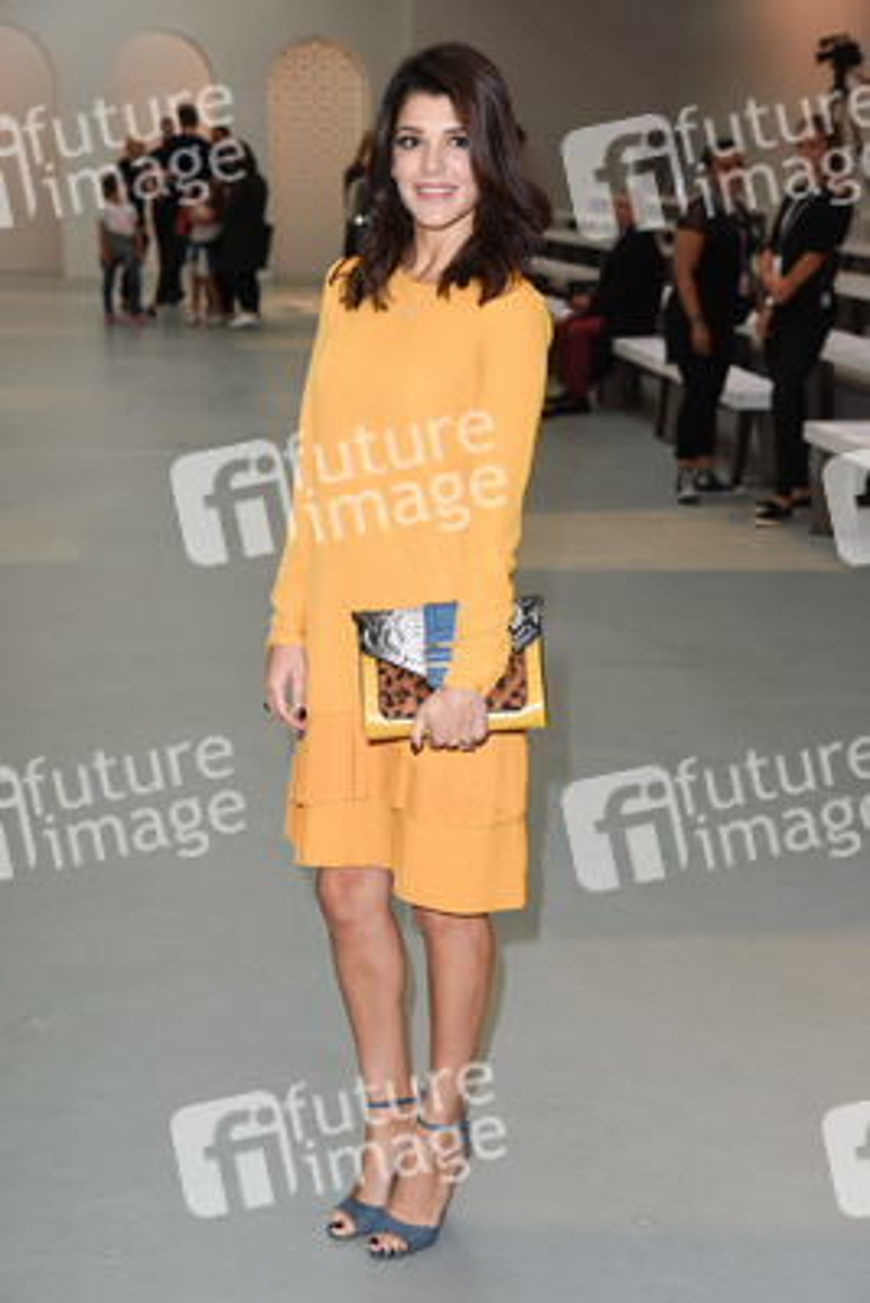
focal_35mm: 62
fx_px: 2245
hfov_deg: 21.9
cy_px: 652
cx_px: 435
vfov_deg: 32.4
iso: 1250
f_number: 5.6
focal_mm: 62
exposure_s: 1/125
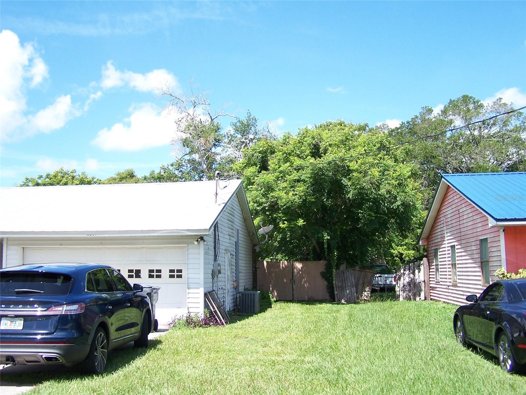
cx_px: 263
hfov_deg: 49.0
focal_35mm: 38
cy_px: 198
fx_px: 577
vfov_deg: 37.7
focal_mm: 6.3
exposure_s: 1/500
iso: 80
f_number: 2.8
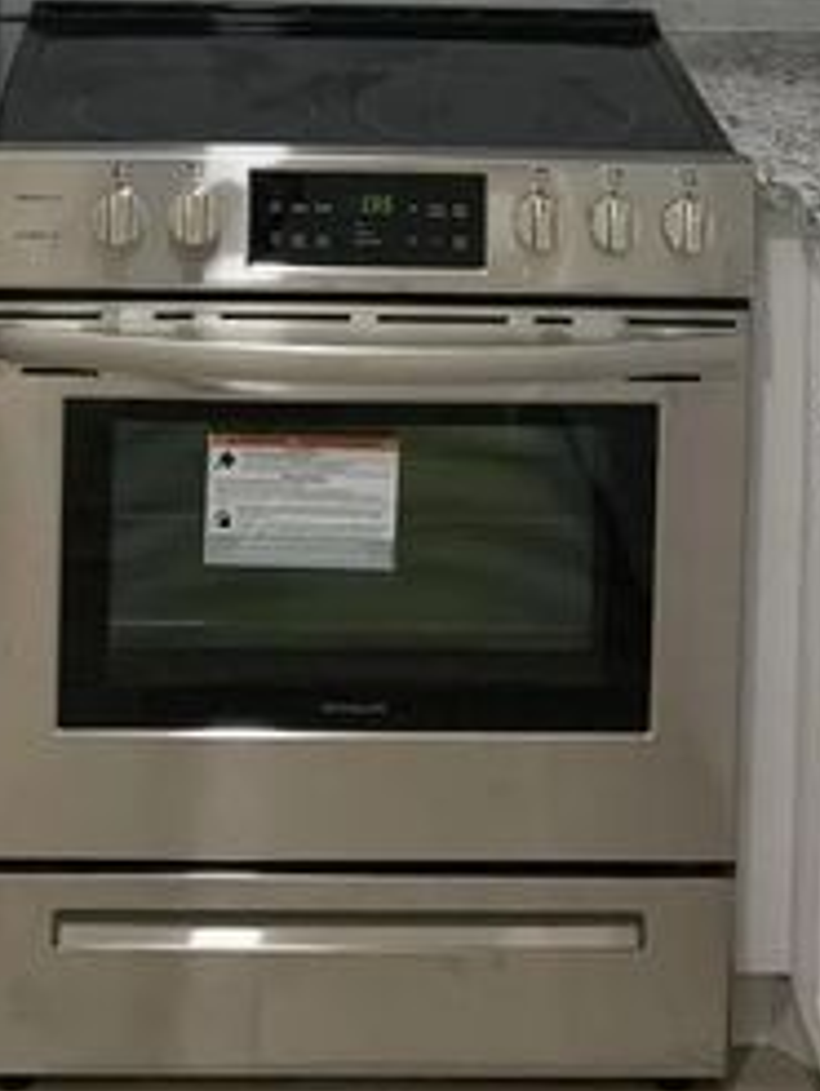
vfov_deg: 19.4
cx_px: 346
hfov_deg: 16.4
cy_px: -468
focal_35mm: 90
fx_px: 2838
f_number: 1.8
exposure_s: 1/60
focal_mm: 4.25
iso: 64
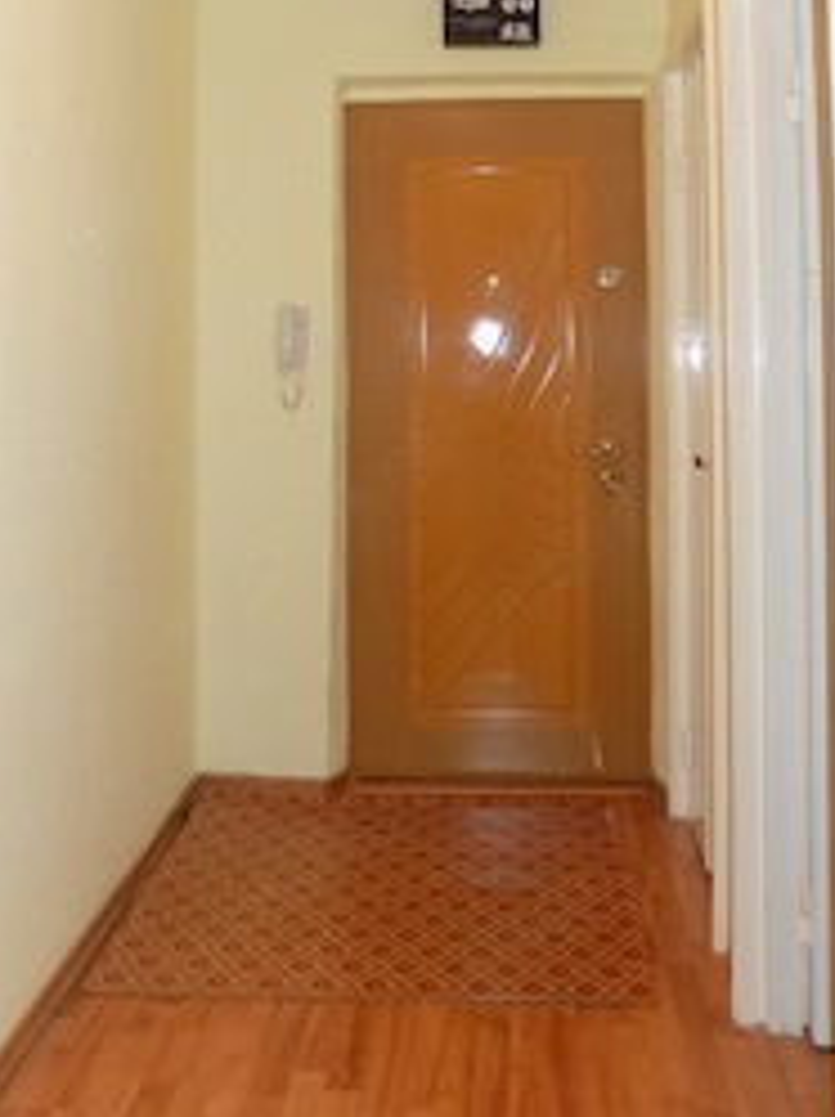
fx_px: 1193
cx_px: 453
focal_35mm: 37
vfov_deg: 48.1
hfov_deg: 38.5
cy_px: 265
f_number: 3.1
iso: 200
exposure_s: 1/30
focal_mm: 4
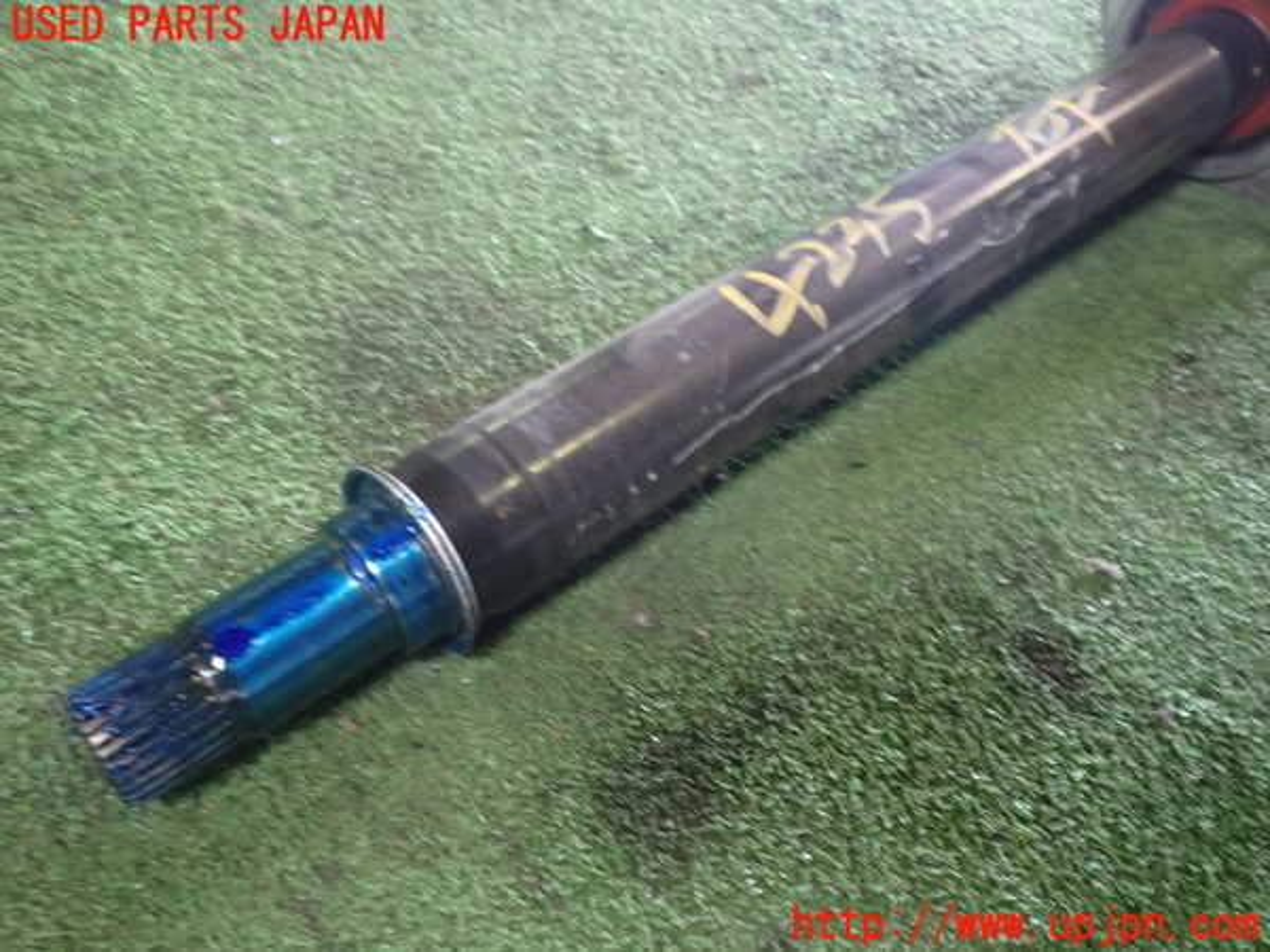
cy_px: 476
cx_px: 635
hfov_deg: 60.0
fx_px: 1101
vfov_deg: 46.8
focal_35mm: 30
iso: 250
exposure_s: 1/30
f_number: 2.3
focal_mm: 5.4
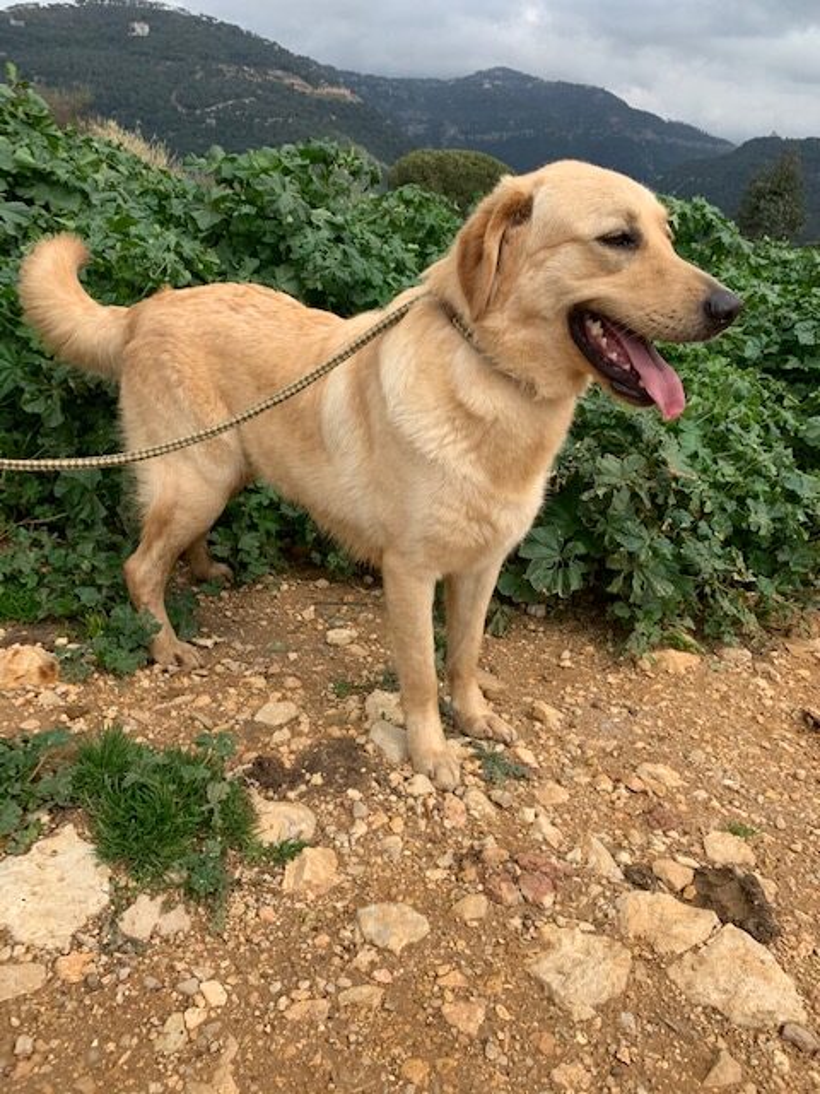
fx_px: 821
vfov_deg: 67.3
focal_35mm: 26
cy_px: 547
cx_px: 410
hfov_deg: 53.1
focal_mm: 4.25
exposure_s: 1/1205
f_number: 1.8
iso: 25
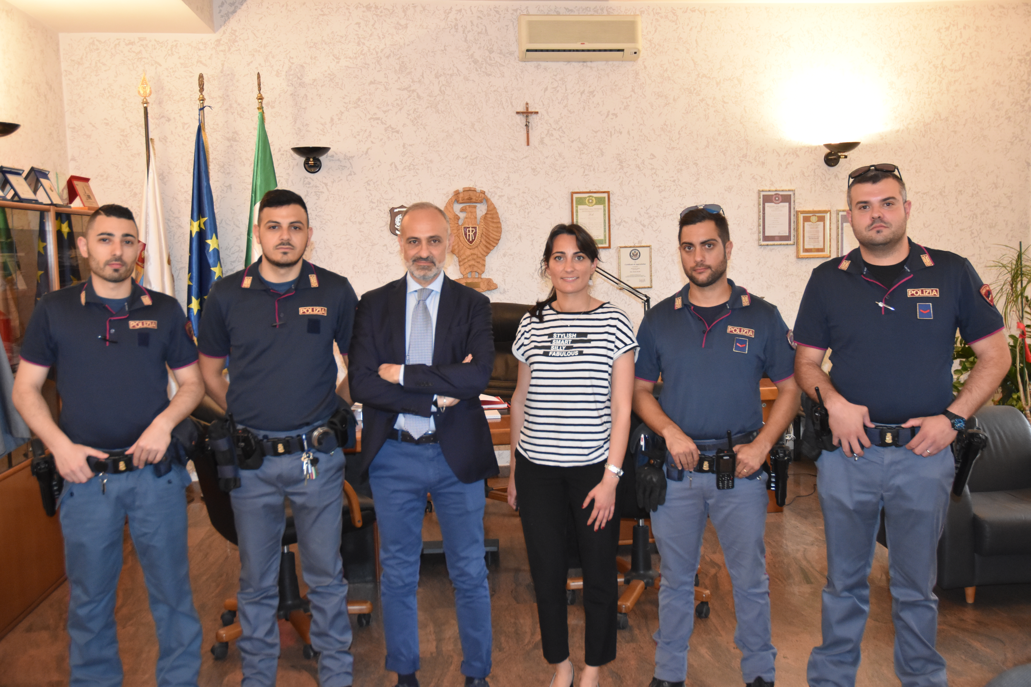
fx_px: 1031
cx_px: 516
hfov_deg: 53.1
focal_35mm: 36
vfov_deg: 36.9
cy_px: 344
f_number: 3.8
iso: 1800
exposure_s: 1/60
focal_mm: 24
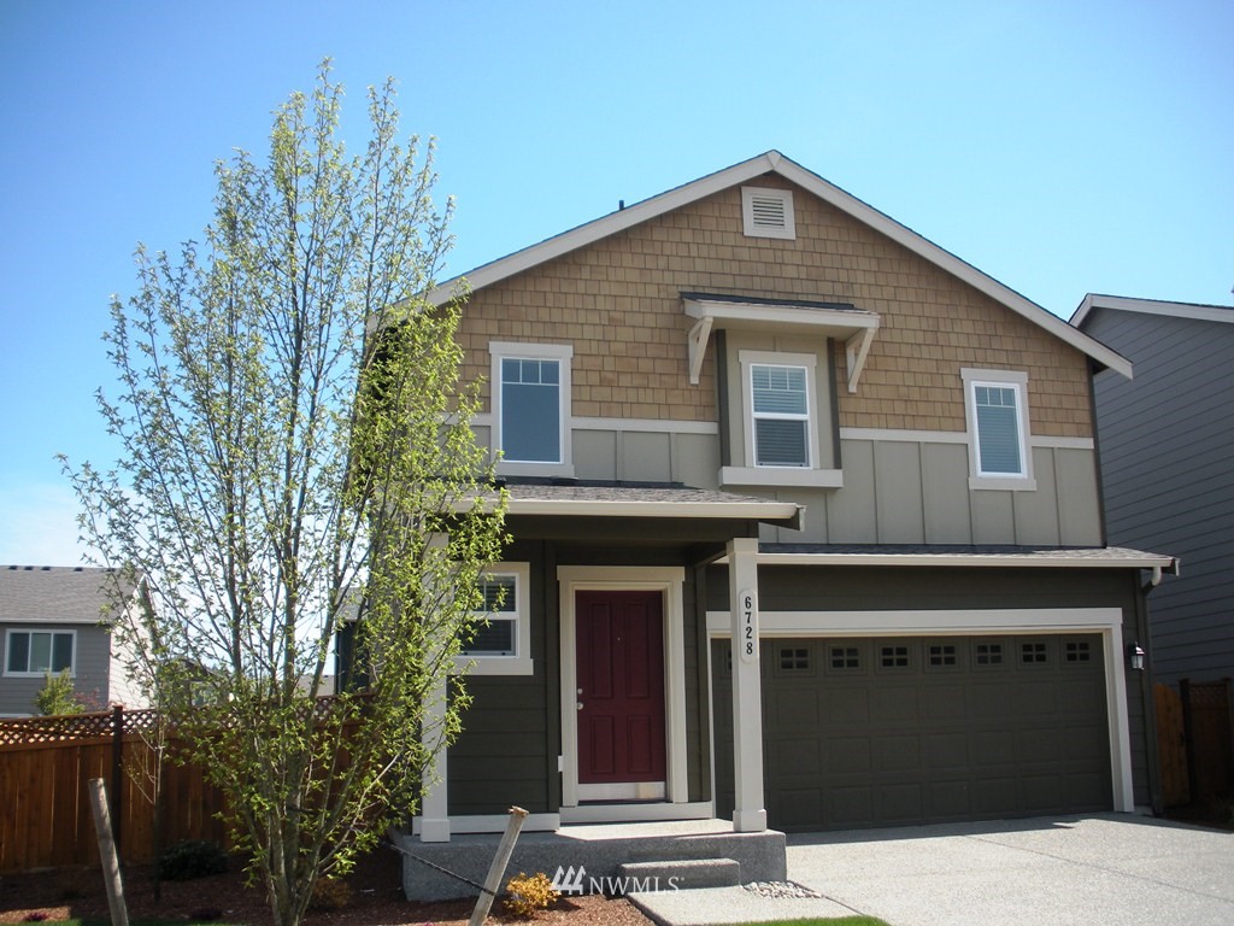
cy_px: 463
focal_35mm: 35
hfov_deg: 52.6
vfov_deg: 40.7
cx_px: 617
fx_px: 1248
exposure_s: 1/397
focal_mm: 6.3
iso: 64
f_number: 3.5
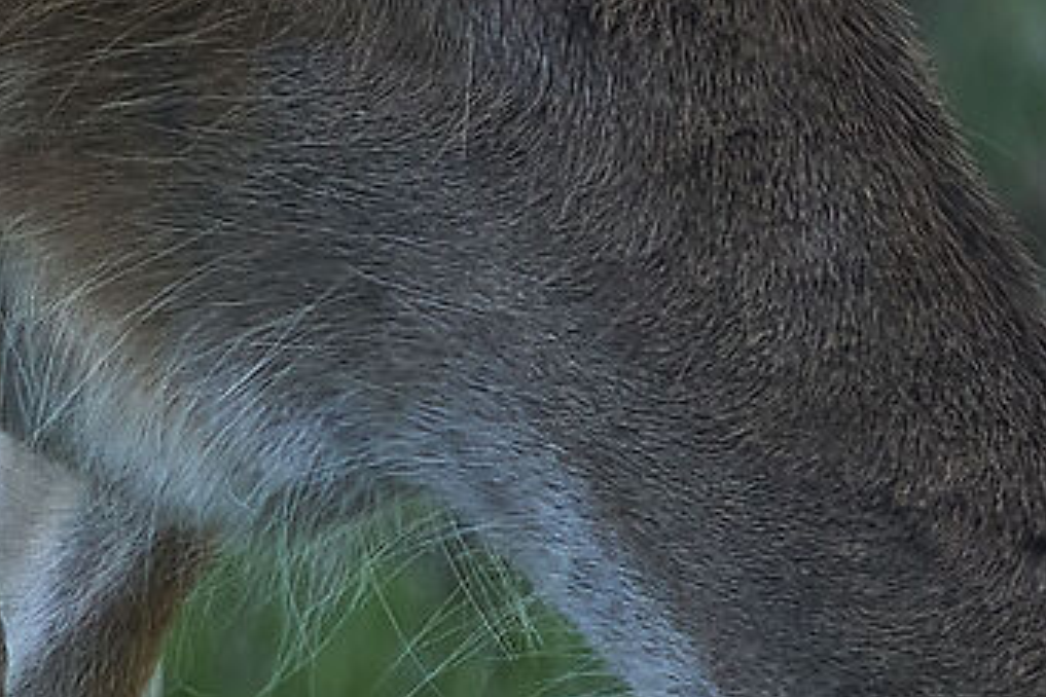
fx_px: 185128
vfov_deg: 0.2
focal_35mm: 6372
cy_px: 629
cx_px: 617
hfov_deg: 0.3
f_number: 7.1
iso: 2500
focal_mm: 600
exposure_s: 1/800
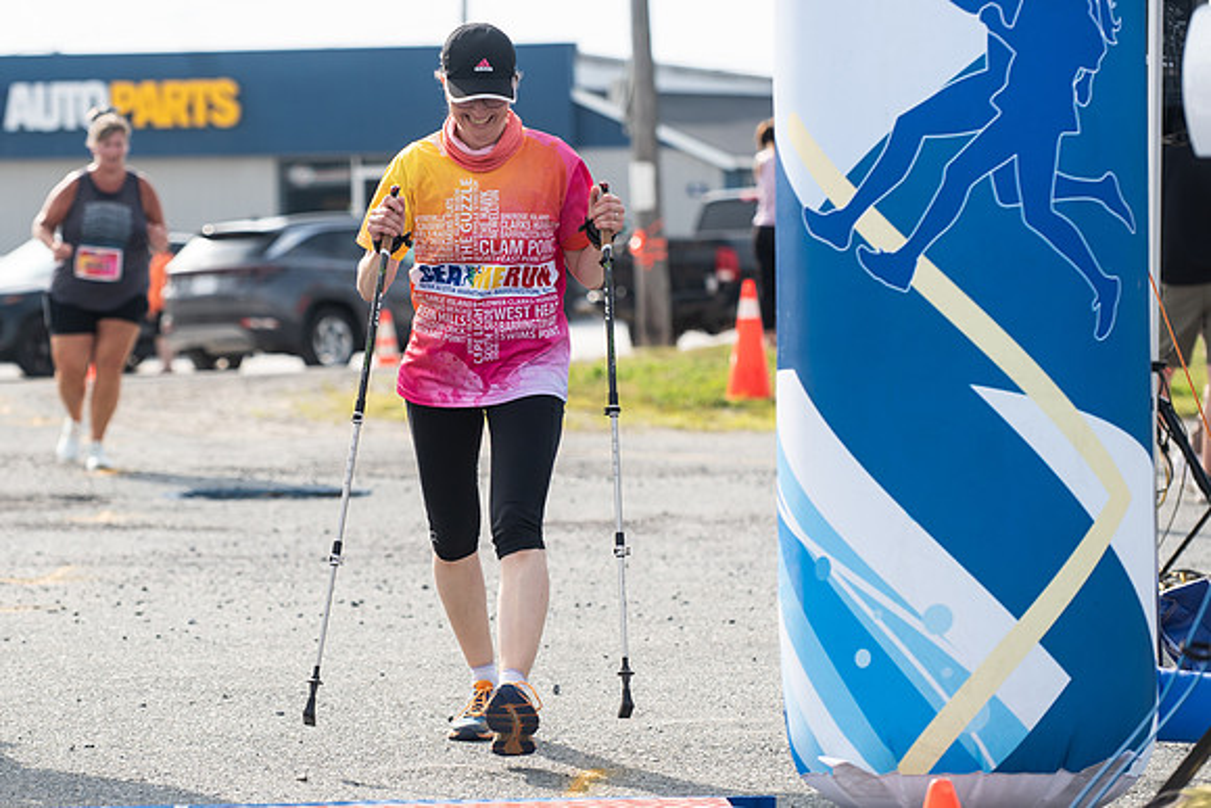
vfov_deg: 8.7
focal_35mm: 158
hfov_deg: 13.0
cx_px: 458
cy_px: 305
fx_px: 5303
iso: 250
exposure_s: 1/2000
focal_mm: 122
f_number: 4.5
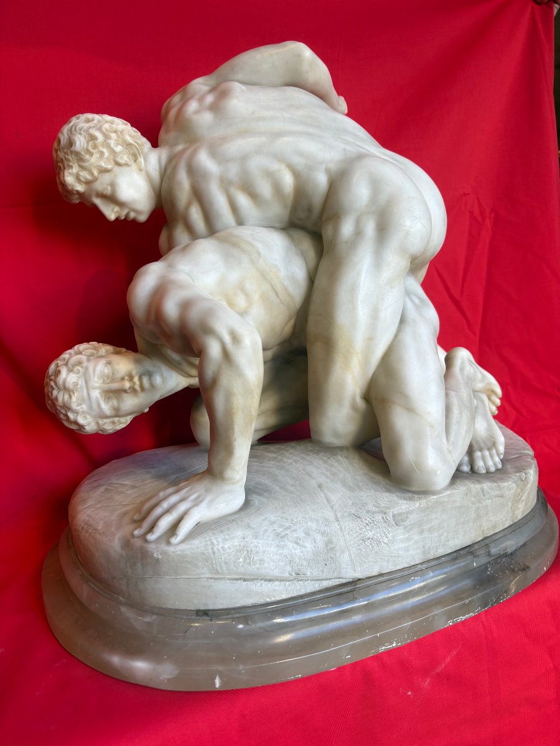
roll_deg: +0.2
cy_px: 373
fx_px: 561
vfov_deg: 67.3
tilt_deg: -9.5
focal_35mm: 26
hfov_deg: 53.1
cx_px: 280
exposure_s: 1/122
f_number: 1.6
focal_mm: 5.96
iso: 40
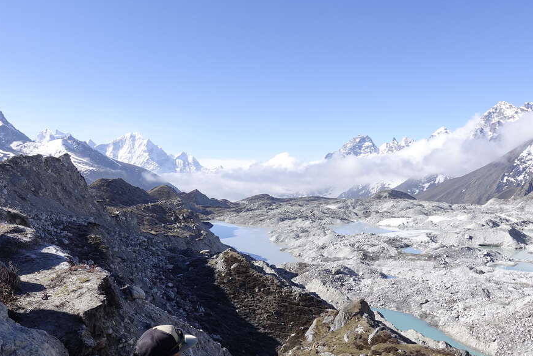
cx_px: 285
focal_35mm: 33
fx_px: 489
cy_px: 233
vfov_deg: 39.6
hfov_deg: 57.2
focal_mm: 8.8
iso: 125
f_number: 4
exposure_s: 1/640
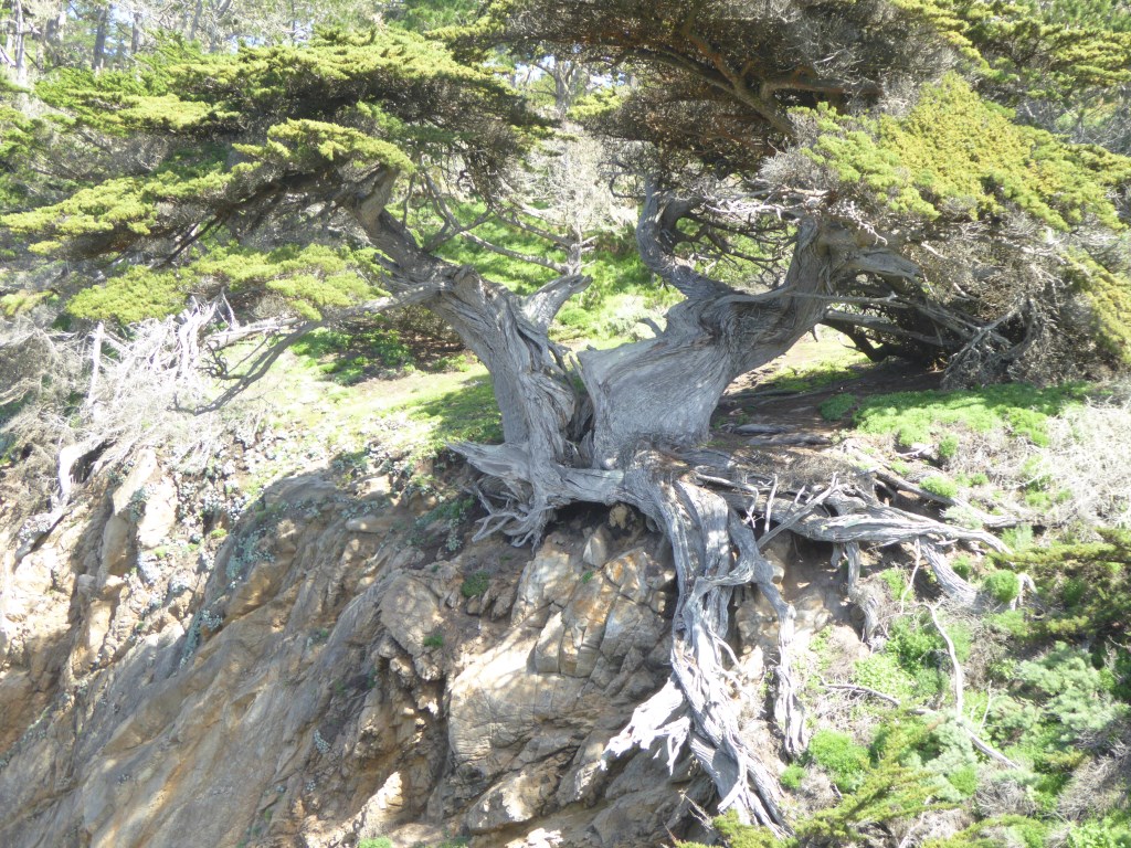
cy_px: 424
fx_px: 1634
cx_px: 566
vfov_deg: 29.1
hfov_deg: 38.2
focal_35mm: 50
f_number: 4.1
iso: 100
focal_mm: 9
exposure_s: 1/125
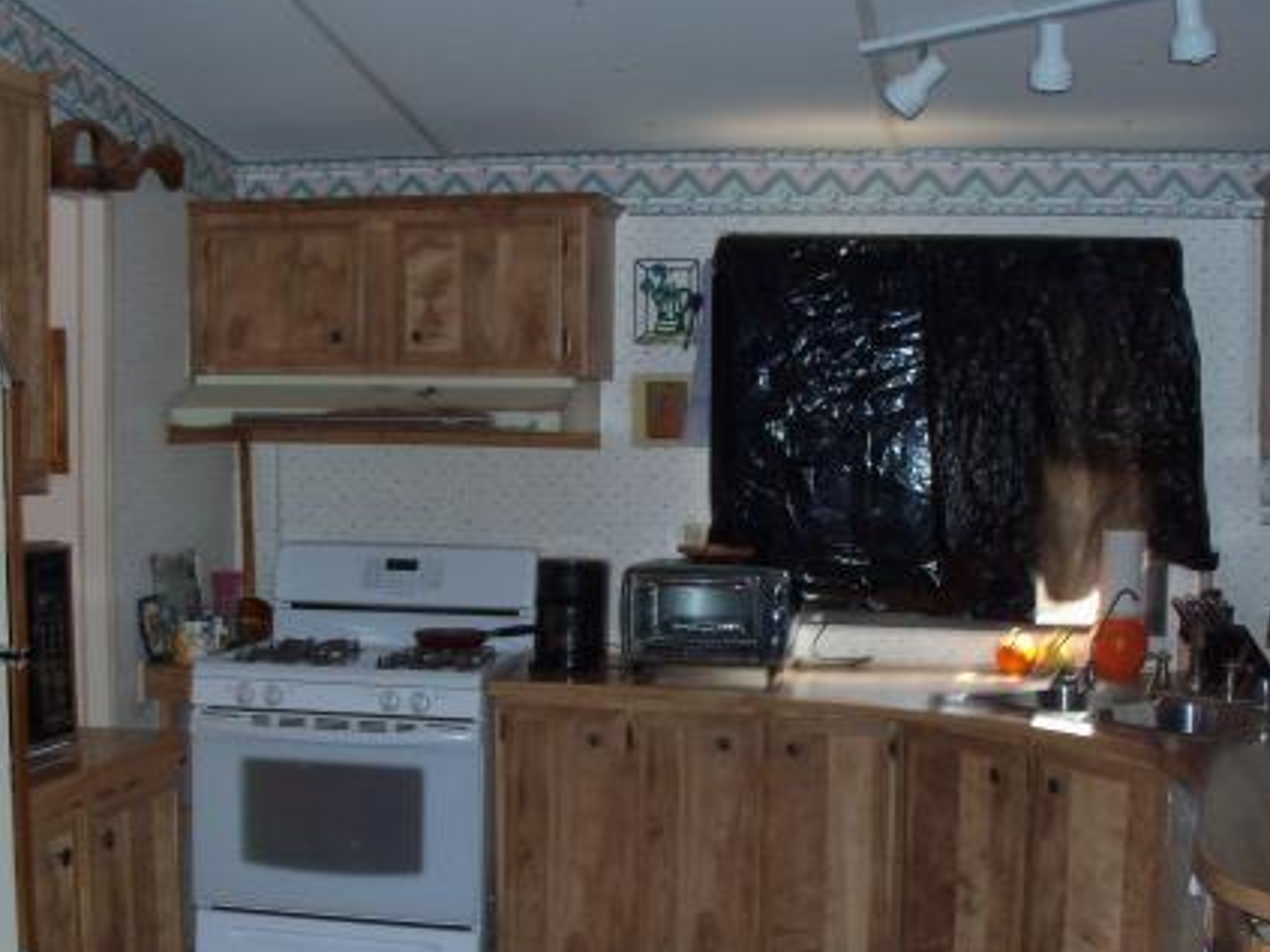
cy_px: 629
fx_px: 1761
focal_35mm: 48
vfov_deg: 30.0
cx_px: 621
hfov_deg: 39.7
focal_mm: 6.3
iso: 100
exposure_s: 1/30
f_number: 3
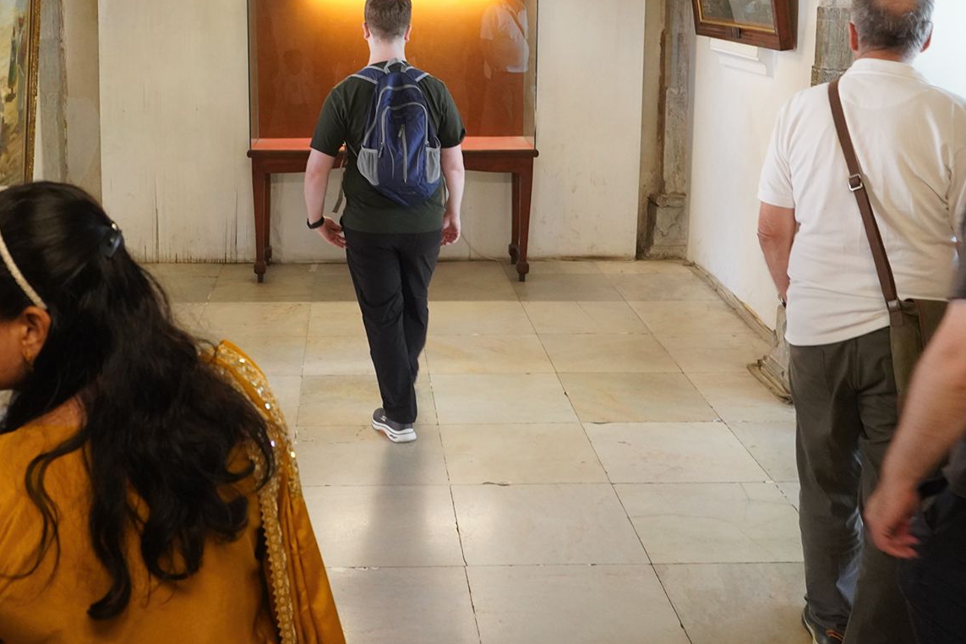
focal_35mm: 42
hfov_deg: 45.8
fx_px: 1127
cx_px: 333
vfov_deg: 31.1
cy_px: 134
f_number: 4.5
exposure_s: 1/80
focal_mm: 24
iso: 3200
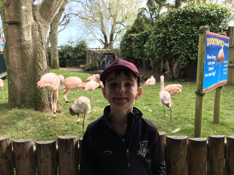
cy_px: 88
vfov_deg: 48.2
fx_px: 196
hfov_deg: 61.7
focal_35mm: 29
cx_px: 117
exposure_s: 1/218
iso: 25
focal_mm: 4.15
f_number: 2.2
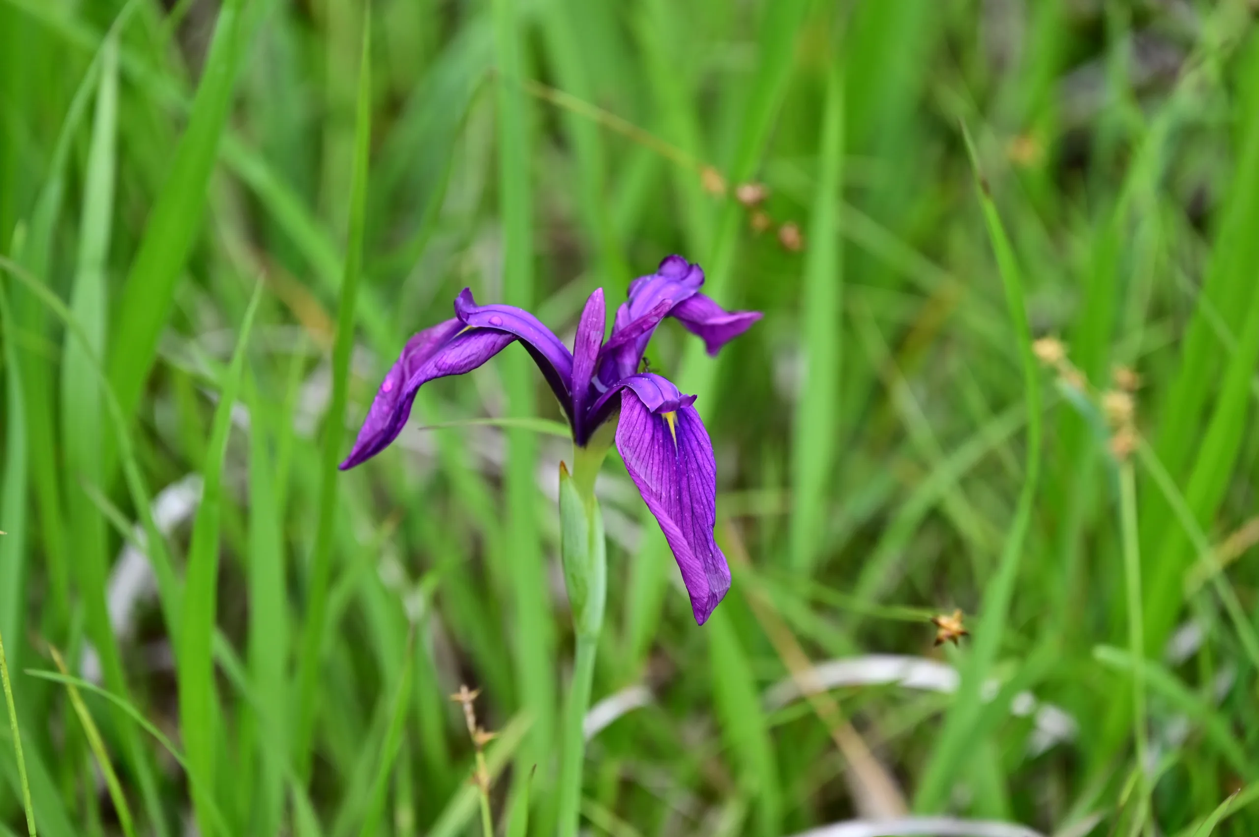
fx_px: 6989
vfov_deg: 6.9
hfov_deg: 10.3
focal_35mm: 200
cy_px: 418
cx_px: 630
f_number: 6.3
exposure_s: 1/200
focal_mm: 200
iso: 640
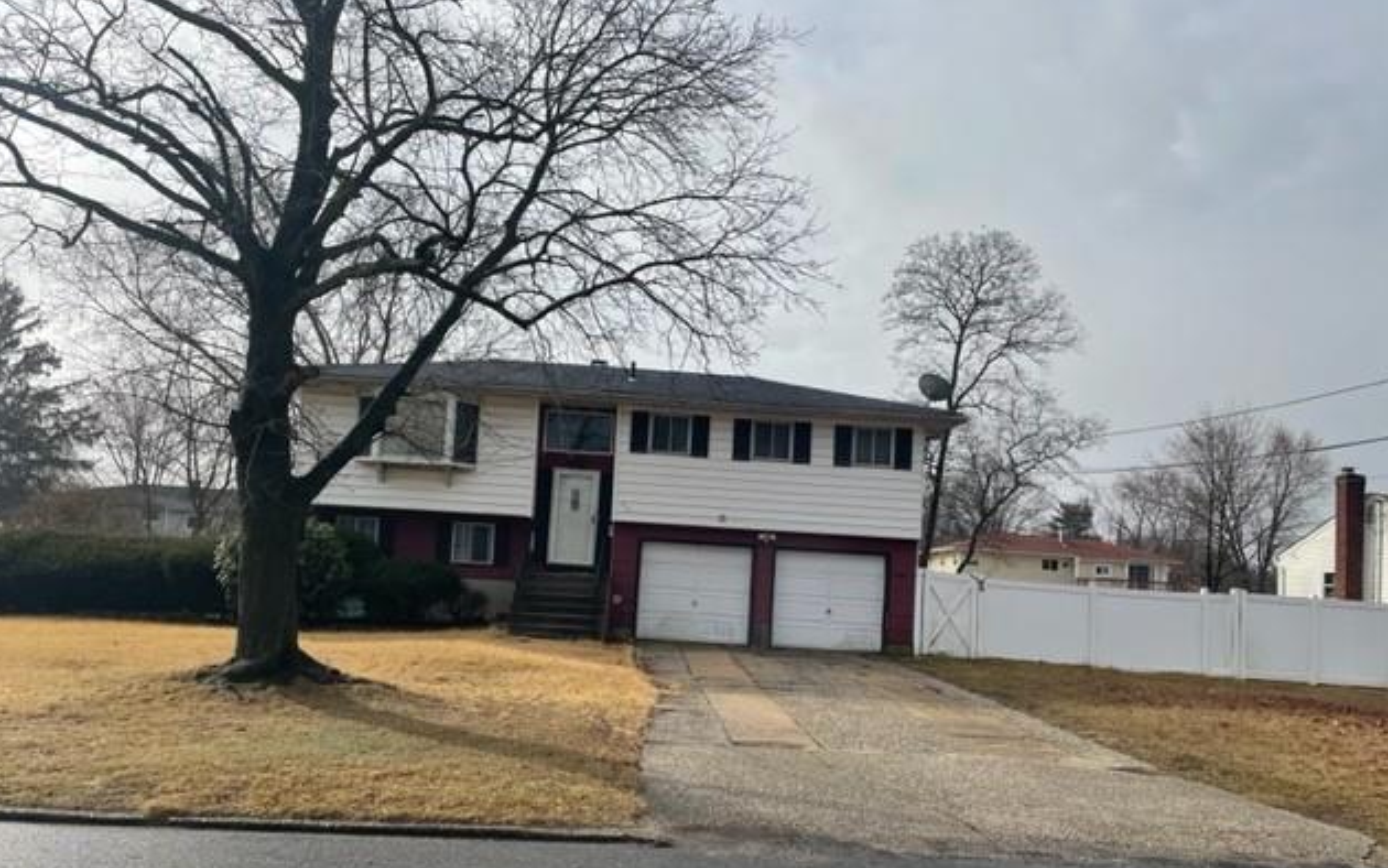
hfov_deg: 66.5
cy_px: 507
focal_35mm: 28
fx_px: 1059
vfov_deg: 44.4
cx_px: 690
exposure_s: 1/4831
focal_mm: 4.2
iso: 32
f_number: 1.6
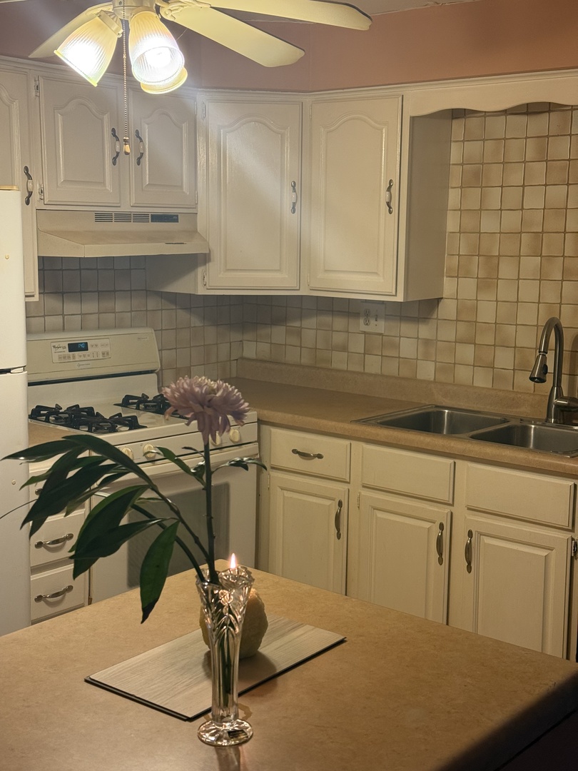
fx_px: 1069
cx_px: 289
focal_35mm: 48
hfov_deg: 30.3
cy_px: 386
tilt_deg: -7.5
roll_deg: -1.0
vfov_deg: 39.7
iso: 160
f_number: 1.78
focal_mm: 6.76
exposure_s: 1/60
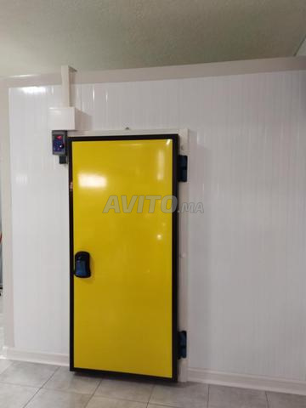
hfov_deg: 51.4
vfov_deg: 65.3
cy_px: 204
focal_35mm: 27
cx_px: 153
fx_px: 318
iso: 291
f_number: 1.79
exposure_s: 1/50
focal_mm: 4.71
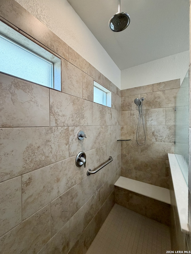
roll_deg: -0.2
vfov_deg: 102.1
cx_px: 96
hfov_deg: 85.7
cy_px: 127
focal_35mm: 14
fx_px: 103
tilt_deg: -1.2
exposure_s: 1/120
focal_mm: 2.22
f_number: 2.2
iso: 200
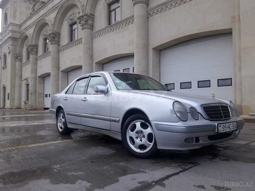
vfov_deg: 49.7
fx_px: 206
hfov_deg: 63.4
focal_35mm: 28
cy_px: 96
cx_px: 128
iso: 50
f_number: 1.9
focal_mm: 3.7
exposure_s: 1/50
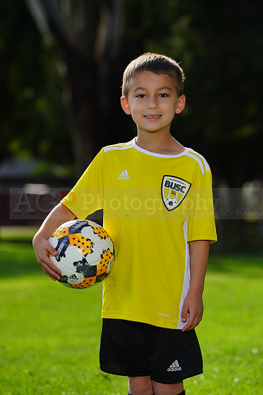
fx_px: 2808
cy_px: 198
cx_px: 132
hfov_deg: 5.4
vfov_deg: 8.0
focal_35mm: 256
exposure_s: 1/200
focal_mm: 256
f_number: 8
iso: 100
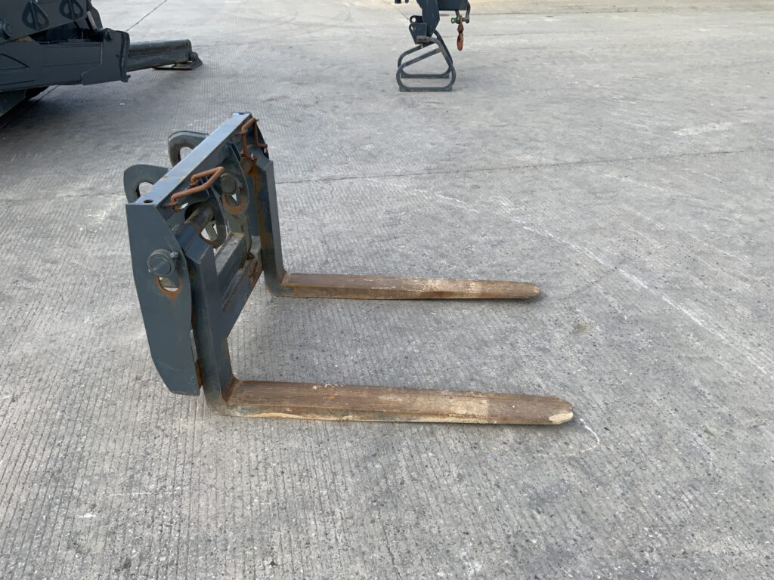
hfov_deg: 61.7
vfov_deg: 48.2
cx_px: 387
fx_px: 648
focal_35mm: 29
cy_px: 290
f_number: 1.8
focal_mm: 3
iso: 16
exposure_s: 1/406
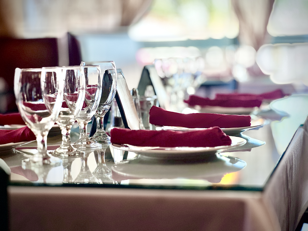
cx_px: 154
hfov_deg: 25.3
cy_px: 116
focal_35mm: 77
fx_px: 685
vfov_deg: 19.1
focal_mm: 9
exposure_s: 1/120
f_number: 2.8
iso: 125
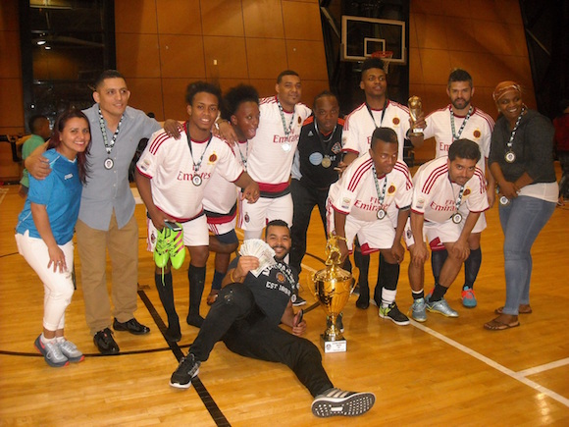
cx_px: 284
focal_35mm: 35
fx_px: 575
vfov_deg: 40.7
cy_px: 214
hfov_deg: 52.6
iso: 436
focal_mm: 5.7
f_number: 2.8
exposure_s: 1/60
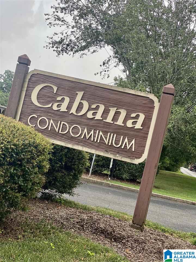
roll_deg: -14.8
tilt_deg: +1.2
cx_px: 98
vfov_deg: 36.8
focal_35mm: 52
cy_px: 131
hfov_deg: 28.0
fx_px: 393
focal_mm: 6
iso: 20
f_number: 2
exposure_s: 1/229
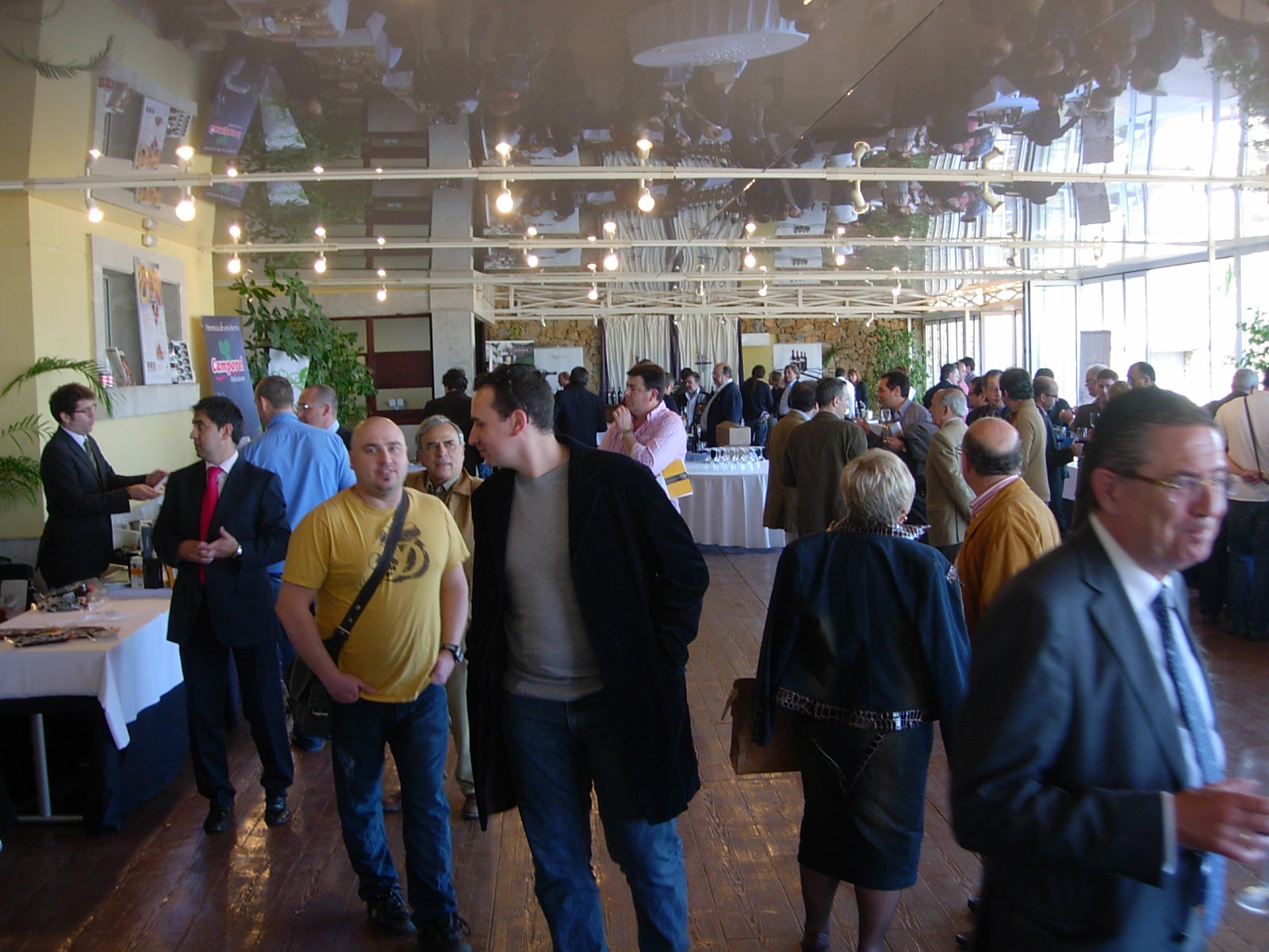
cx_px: 634
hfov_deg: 49.0
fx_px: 1393
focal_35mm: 38
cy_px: 476
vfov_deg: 37.7
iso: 79
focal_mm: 7.8
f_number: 2.8
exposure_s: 1/46.5
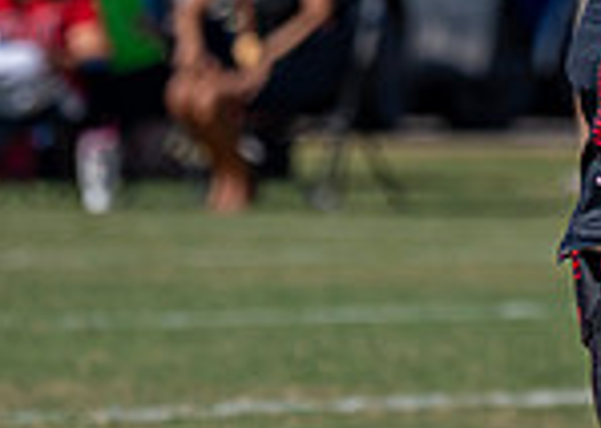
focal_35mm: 1118
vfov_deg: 1.3
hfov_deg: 1.8
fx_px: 19057
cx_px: 735
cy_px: 145
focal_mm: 156
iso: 100
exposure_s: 1/2500
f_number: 2.8
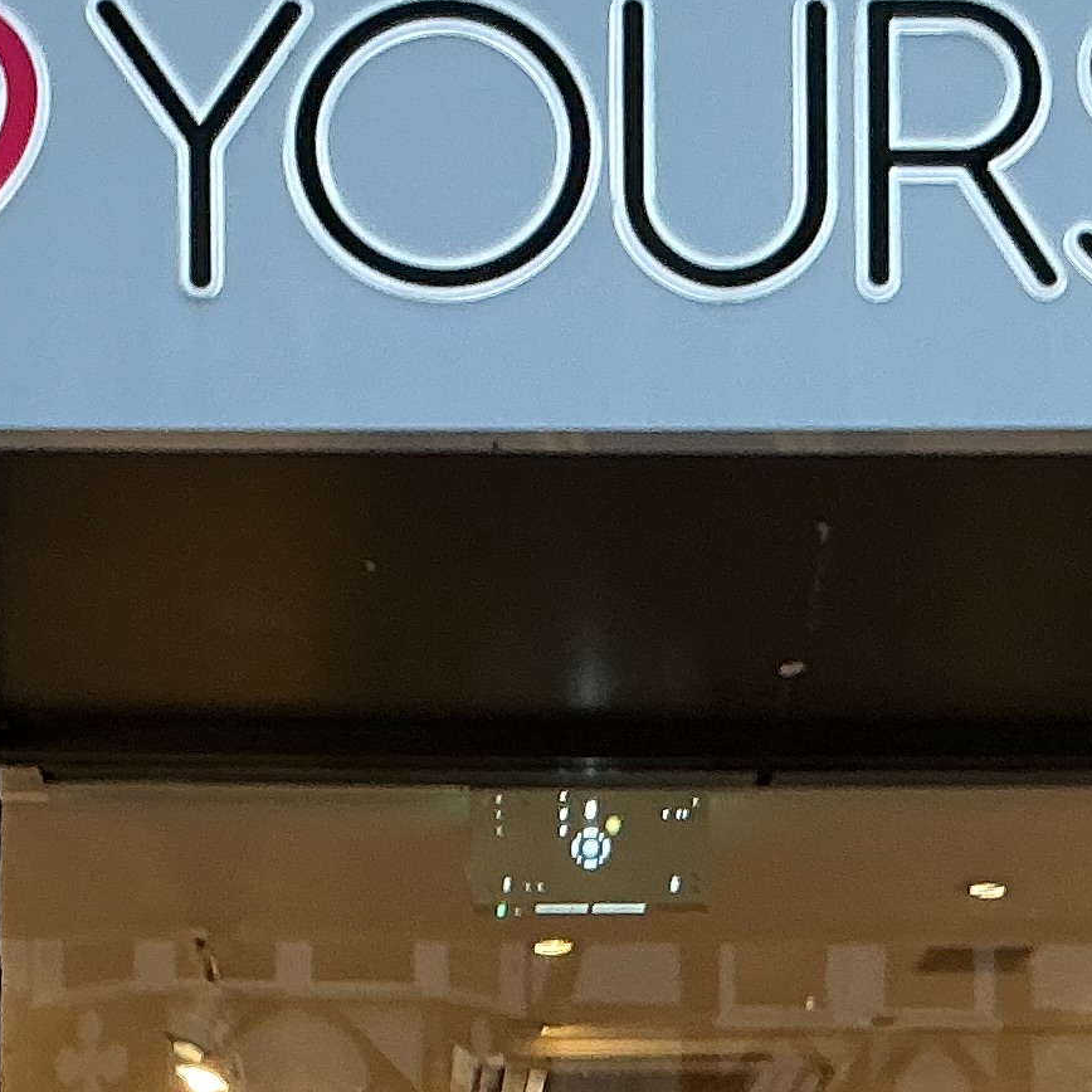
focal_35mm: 119
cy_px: 1575
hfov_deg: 14.7
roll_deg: +0.5
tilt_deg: +1.0
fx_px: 4247
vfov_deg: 13.9
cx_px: 571
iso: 50
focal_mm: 3
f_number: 1.8
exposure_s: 1/60
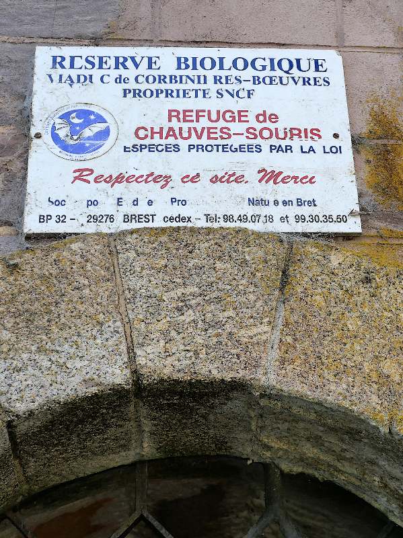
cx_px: 202
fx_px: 777
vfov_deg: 38.2
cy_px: 269
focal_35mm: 50
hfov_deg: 29.1
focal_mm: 25
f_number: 3.2
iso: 200
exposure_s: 1/640
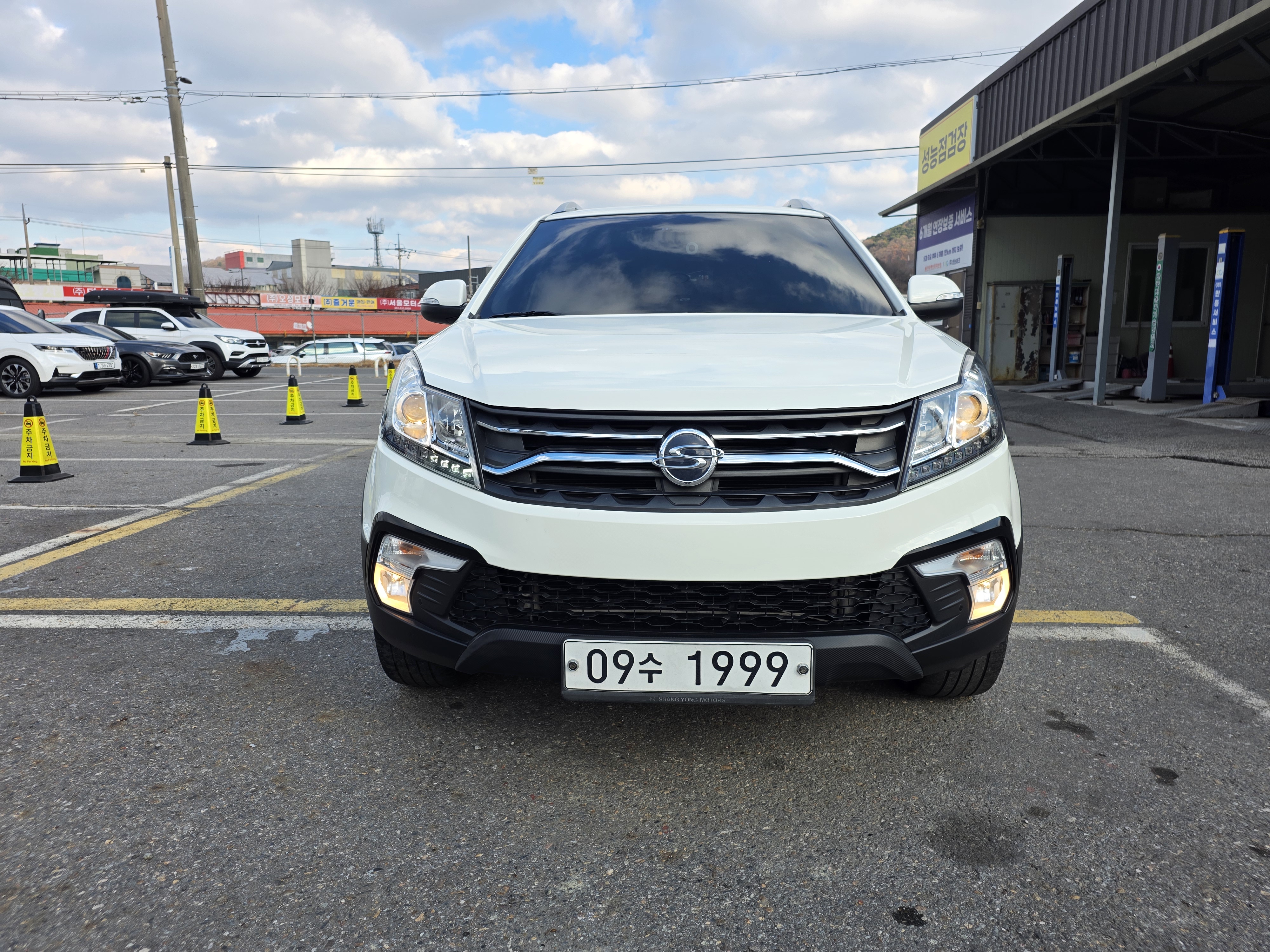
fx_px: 844
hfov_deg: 73.9
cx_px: 635
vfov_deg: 58.9
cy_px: 476
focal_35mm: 23
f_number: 1.7
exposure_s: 1/1041
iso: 40
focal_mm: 6.3
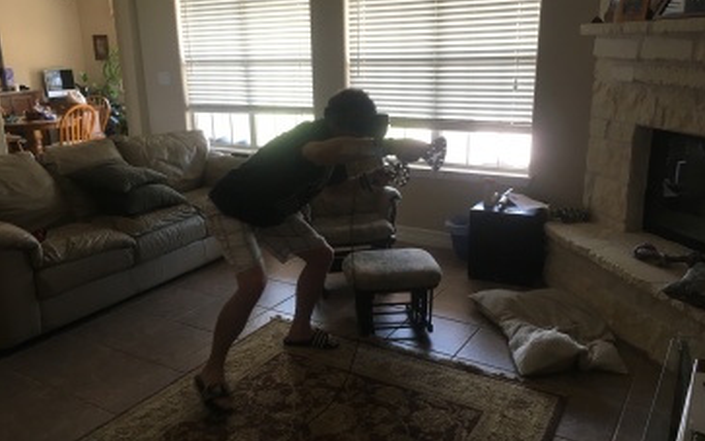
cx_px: 353
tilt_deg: -18.7
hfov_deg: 61.2
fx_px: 596
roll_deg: +2.3
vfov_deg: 40.6
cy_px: 227
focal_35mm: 31
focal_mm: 4.15
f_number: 2.2
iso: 50
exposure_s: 1/30
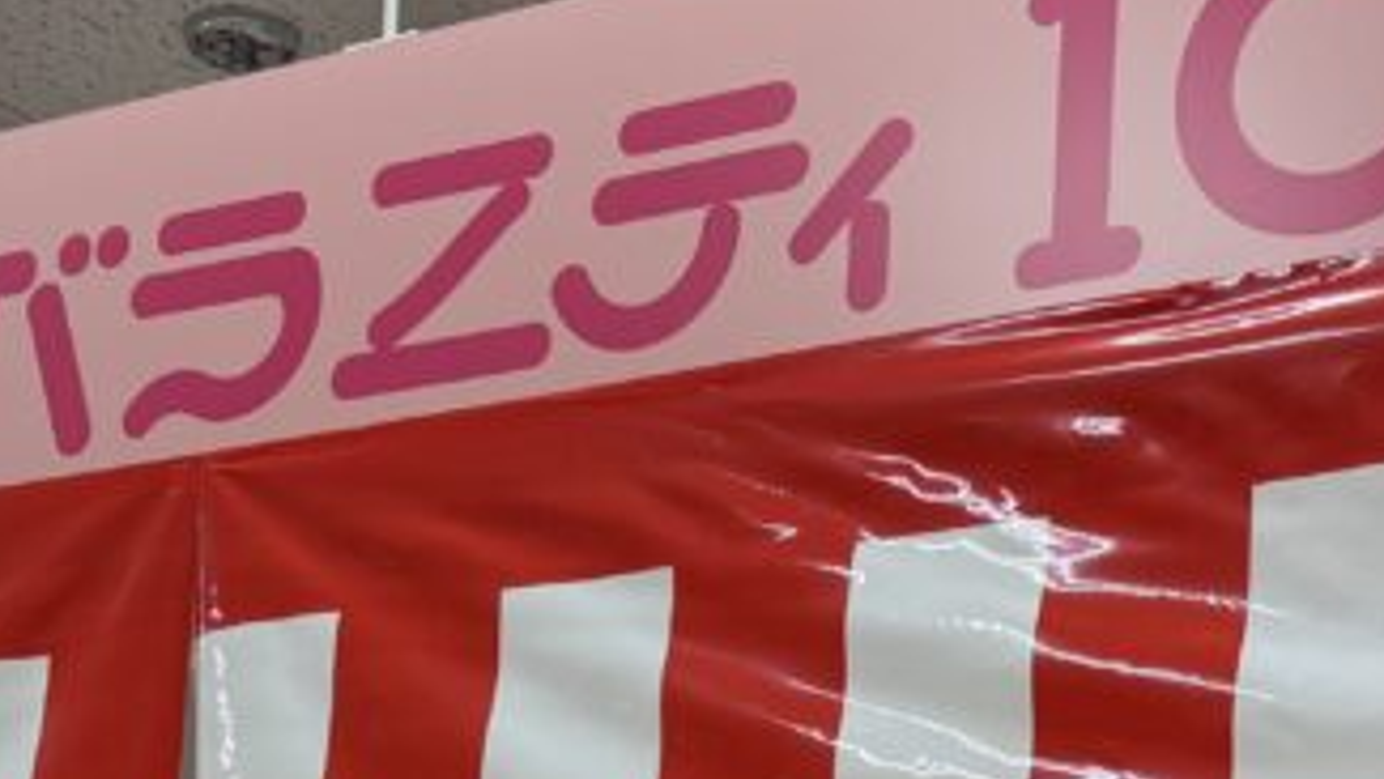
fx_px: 3781
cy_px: 1247
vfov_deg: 11.2
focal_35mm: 103
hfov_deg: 20.7
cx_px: 660
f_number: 1.78
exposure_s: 1/291
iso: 80
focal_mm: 6.76
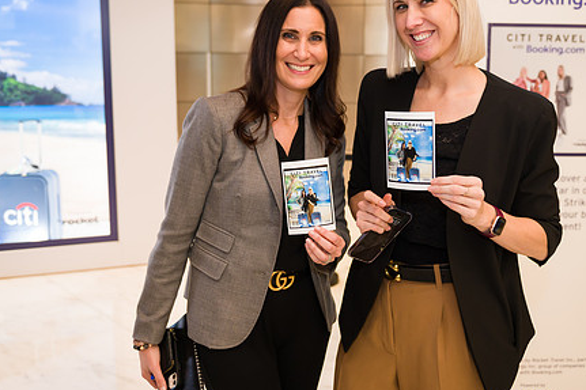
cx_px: 336
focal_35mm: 39
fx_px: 635
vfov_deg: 34.0
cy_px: 139
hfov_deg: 49.4
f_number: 3.2
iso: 1000
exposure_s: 1/200
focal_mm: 29
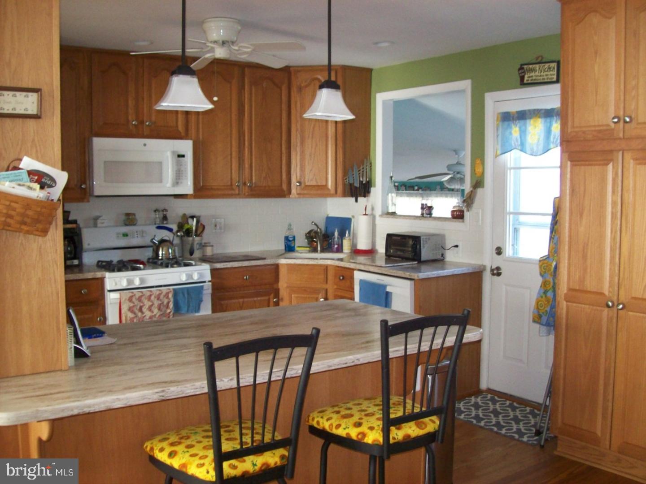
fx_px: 672
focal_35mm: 36
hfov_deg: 51.4
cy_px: 242
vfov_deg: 39.7
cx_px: 323
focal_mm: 6
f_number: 2.7
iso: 200
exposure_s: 1/64
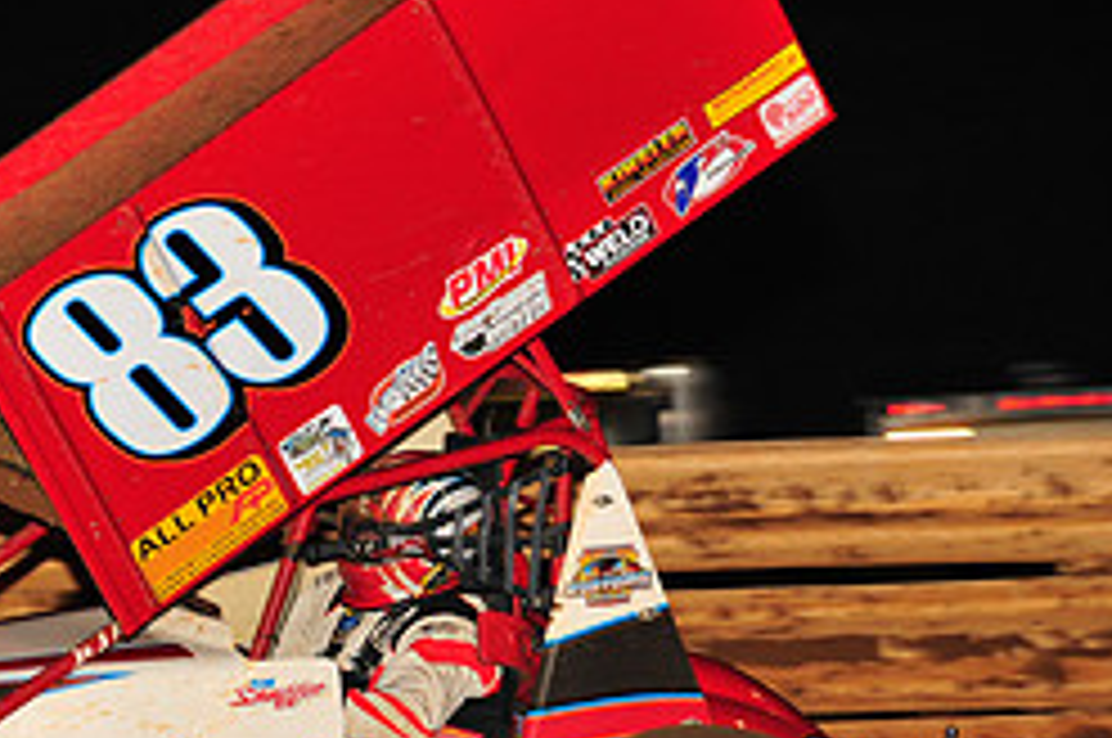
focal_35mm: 364
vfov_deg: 3.8
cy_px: 554
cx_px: -54
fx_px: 11229
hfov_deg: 5.7
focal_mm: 155
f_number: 6.3
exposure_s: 1/320
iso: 1000
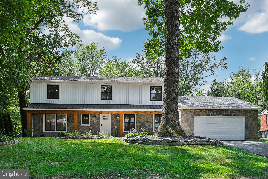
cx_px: 134
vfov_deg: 43.6
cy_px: 90
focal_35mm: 30
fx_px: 223
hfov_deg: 61.9
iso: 400
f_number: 8
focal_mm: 30
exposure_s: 1/200
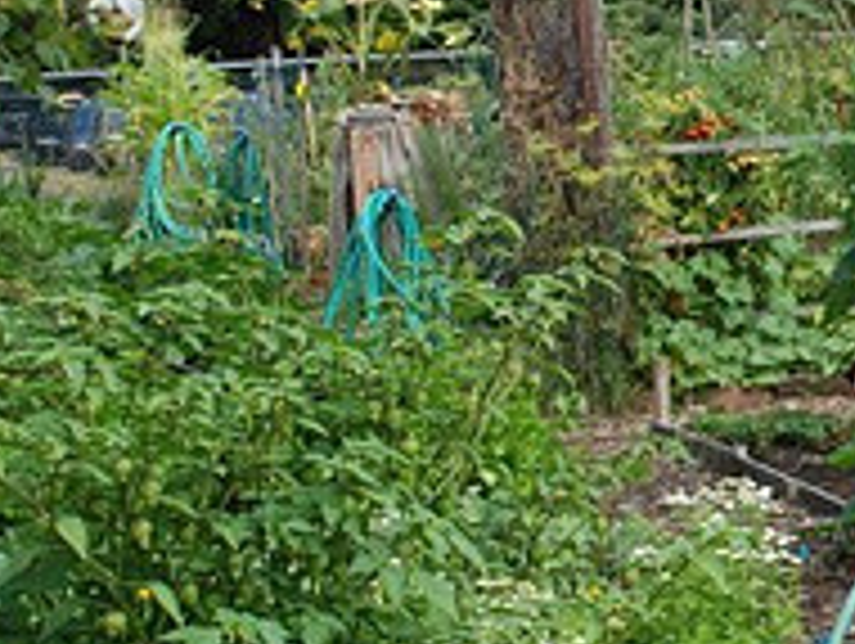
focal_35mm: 141
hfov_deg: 13.5
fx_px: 3487
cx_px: 1076
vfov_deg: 10.5
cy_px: 327
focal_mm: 32
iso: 100
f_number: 4.2
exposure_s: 1/320
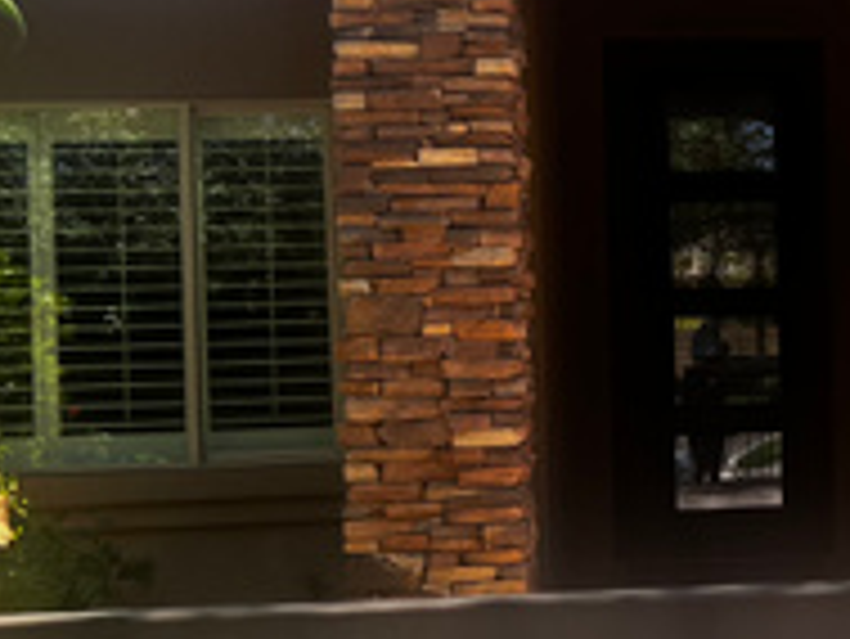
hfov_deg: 20.9
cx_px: 998
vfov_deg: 16.8
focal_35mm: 88
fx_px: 2162
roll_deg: +1.5
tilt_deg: +0.8
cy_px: 324
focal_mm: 5.7
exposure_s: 1/1238
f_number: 1.5
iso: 50
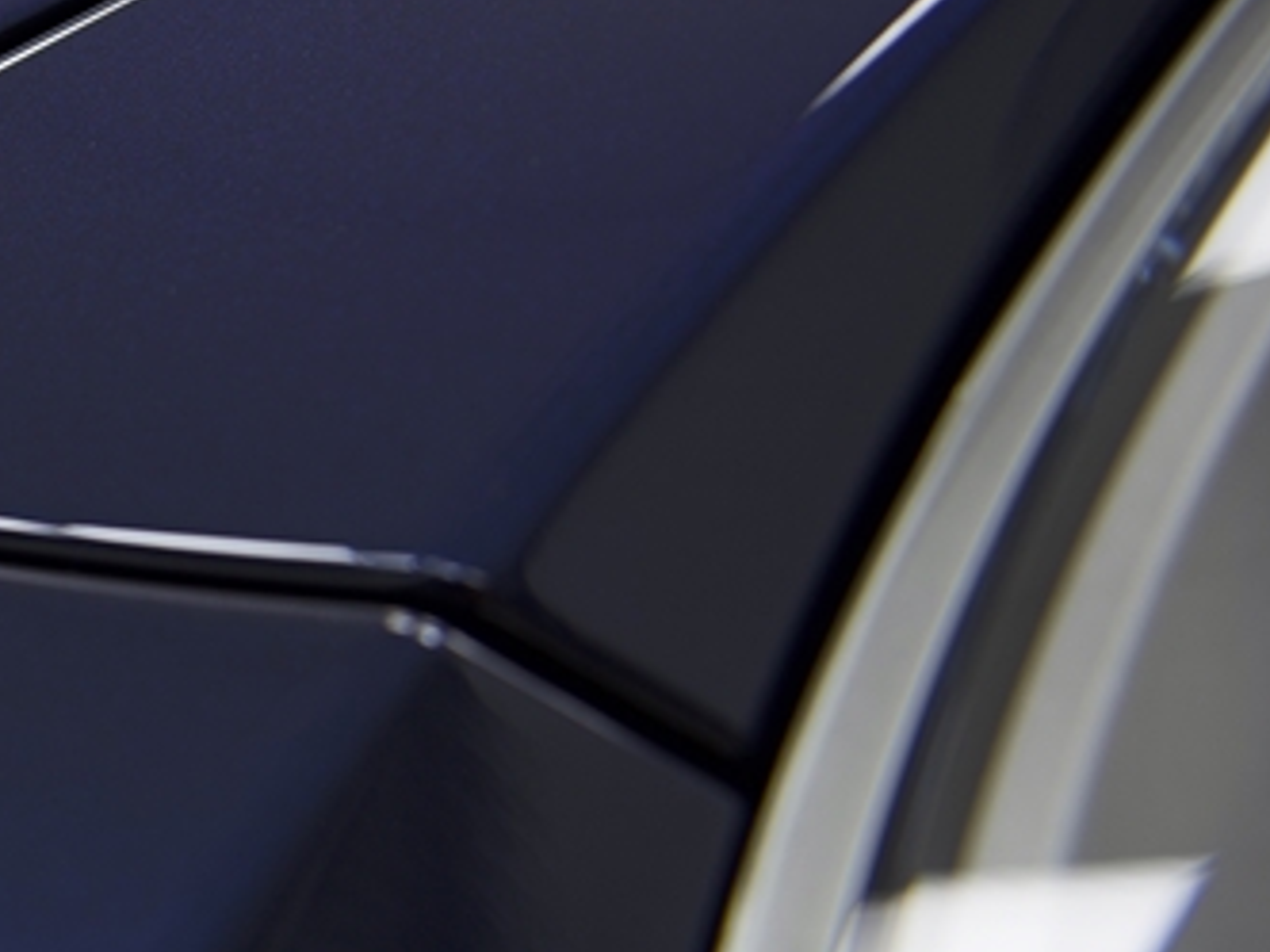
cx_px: -562
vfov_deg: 17.6
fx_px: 3082
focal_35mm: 84
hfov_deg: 20.4
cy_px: 551
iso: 100
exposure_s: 1/60
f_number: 3.2
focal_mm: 29
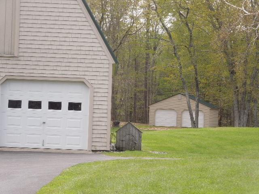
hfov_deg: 16.6
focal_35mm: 119
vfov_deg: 12.5
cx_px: 130
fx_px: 890
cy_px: 97
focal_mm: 21.5
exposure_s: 1/200
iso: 110
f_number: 4.8
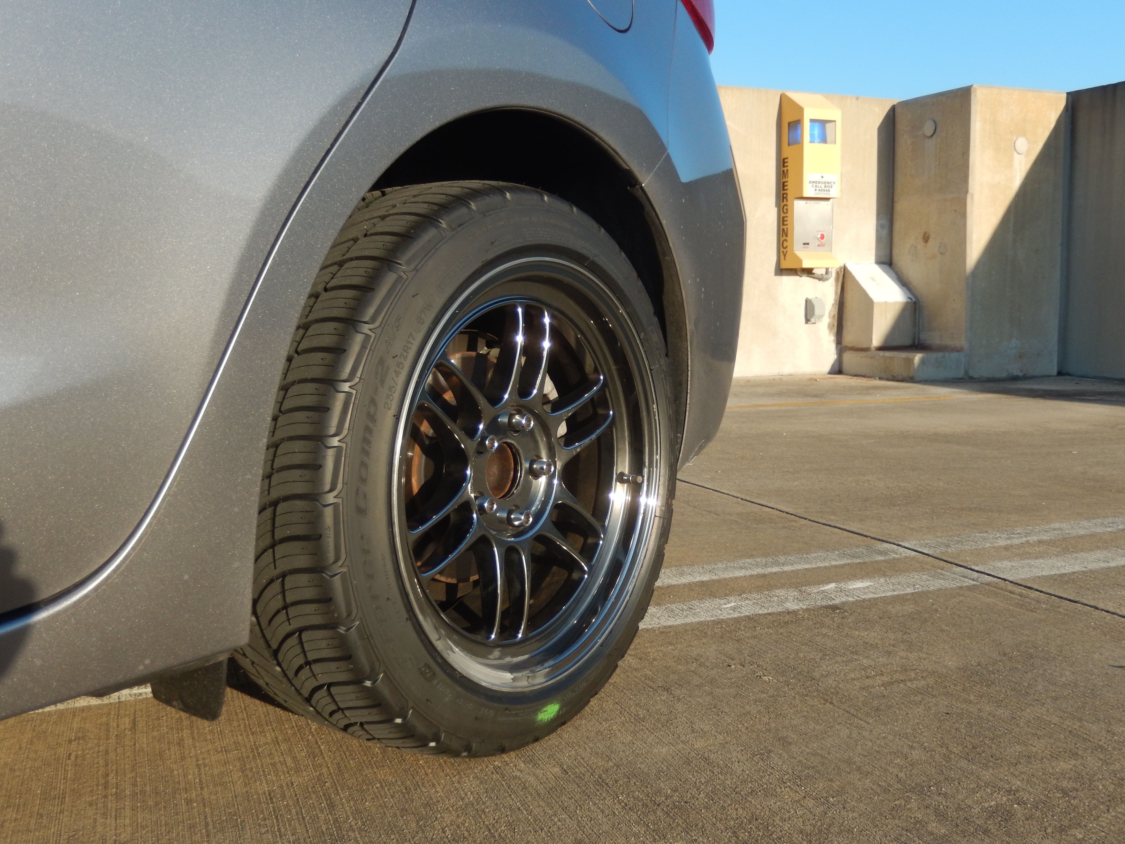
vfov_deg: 39.7
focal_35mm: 36
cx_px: 562
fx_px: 1170
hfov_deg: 51.4
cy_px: 422
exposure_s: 1/640
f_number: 4
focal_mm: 6.5
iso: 125
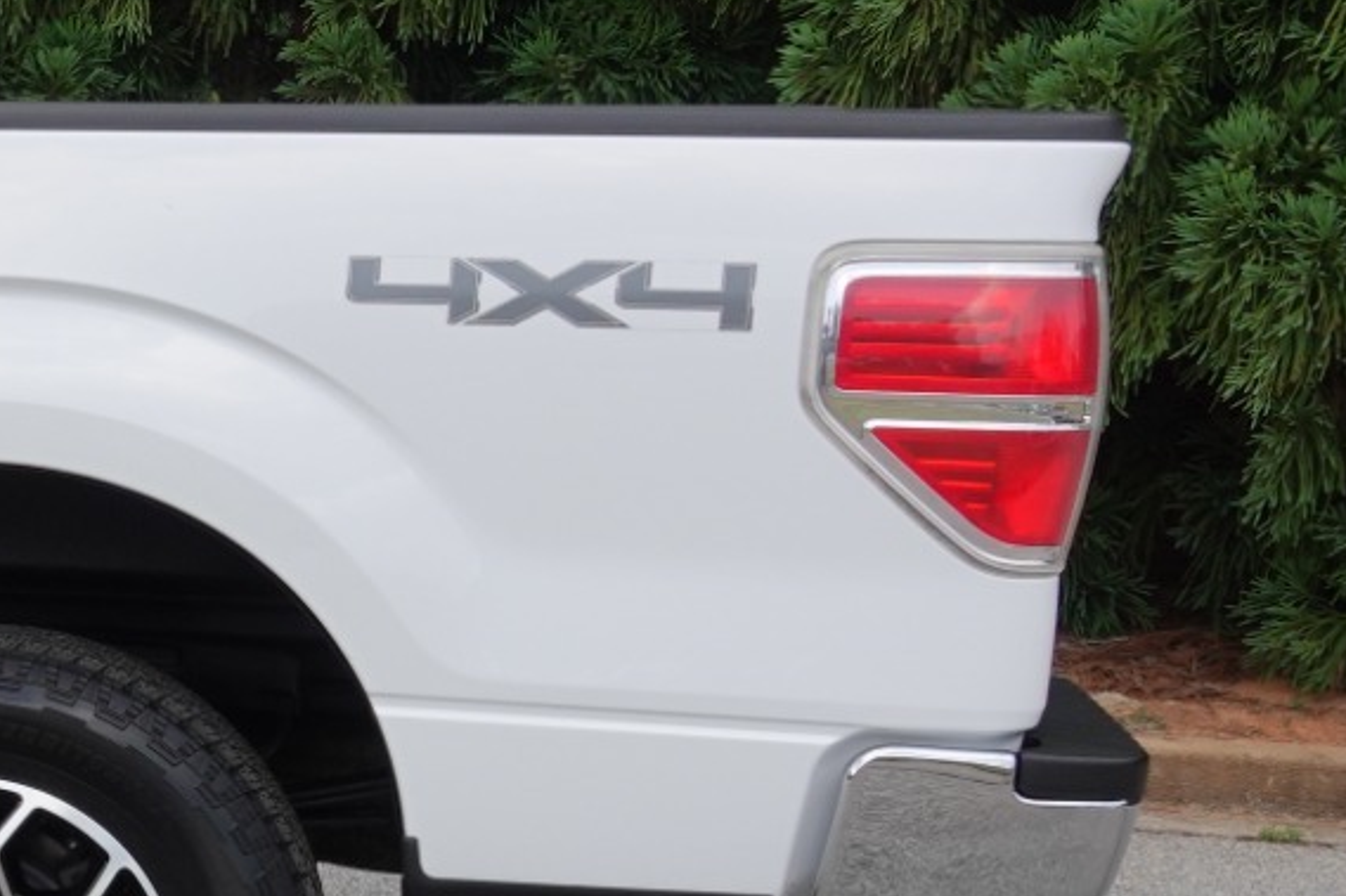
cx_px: -821
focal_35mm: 81
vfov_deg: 16.6
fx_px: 3027
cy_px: 783
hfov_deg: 20.4
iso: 100
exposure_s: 1/250
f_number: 4
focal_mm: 8.8
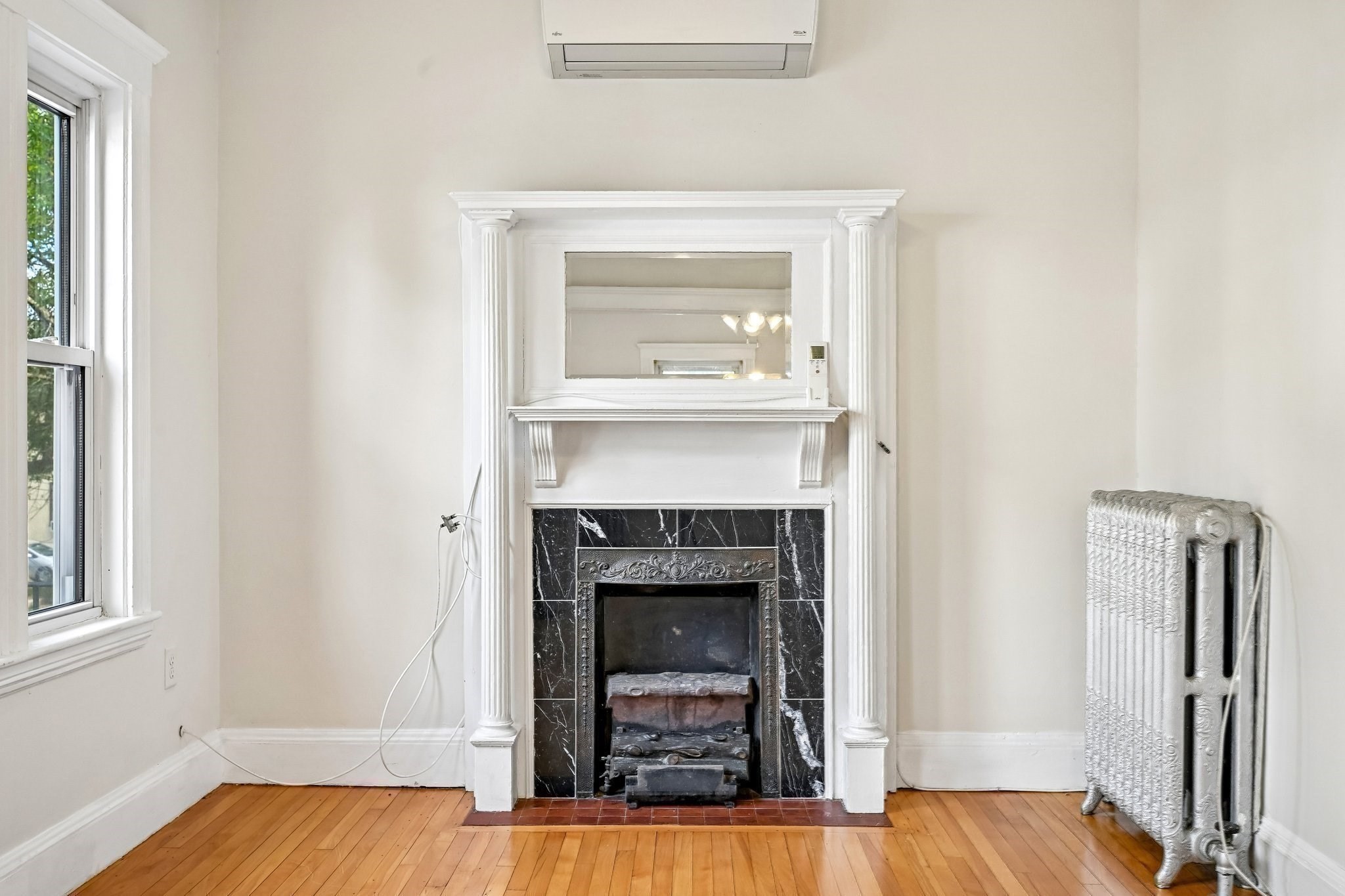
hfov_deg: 61.9
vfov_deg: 43.6
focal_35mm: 30
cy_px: 448
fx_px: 1121
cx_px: 672
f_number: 8
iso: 400
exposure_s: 1/25
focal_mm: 30
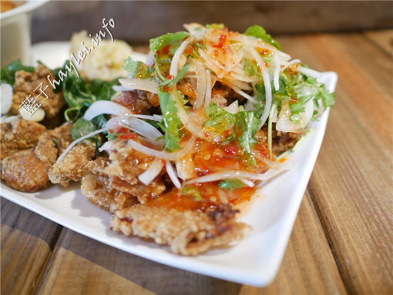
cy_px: 148
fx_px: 341
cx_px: 196
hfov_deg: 60.0
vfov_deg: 46.8
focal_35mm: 30
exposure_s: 1/60
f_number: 1.7
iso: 640
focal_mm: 15
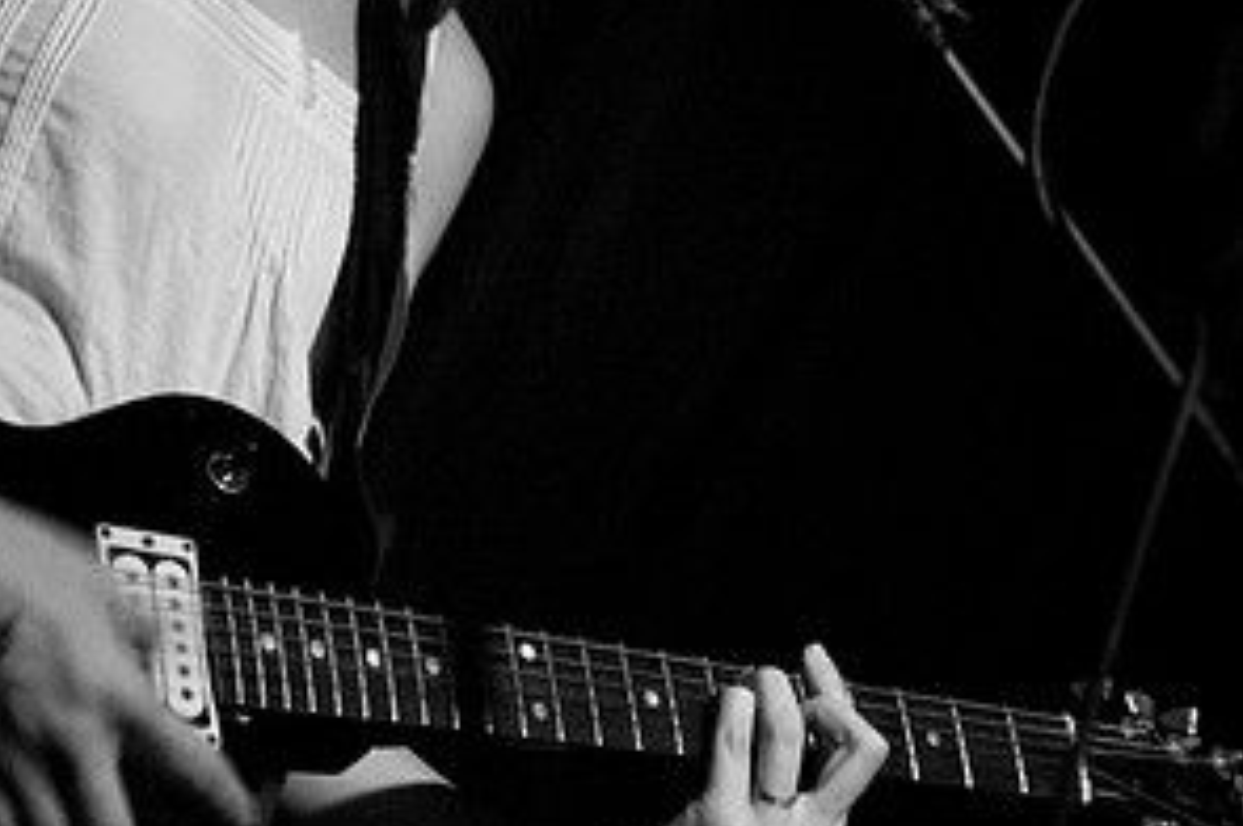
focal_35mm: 119
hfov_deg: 17.2
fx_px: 4104
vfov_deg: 11.5
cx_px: 617
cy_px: 282
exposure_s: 1/30
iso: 800
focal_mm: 52
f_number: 2.8
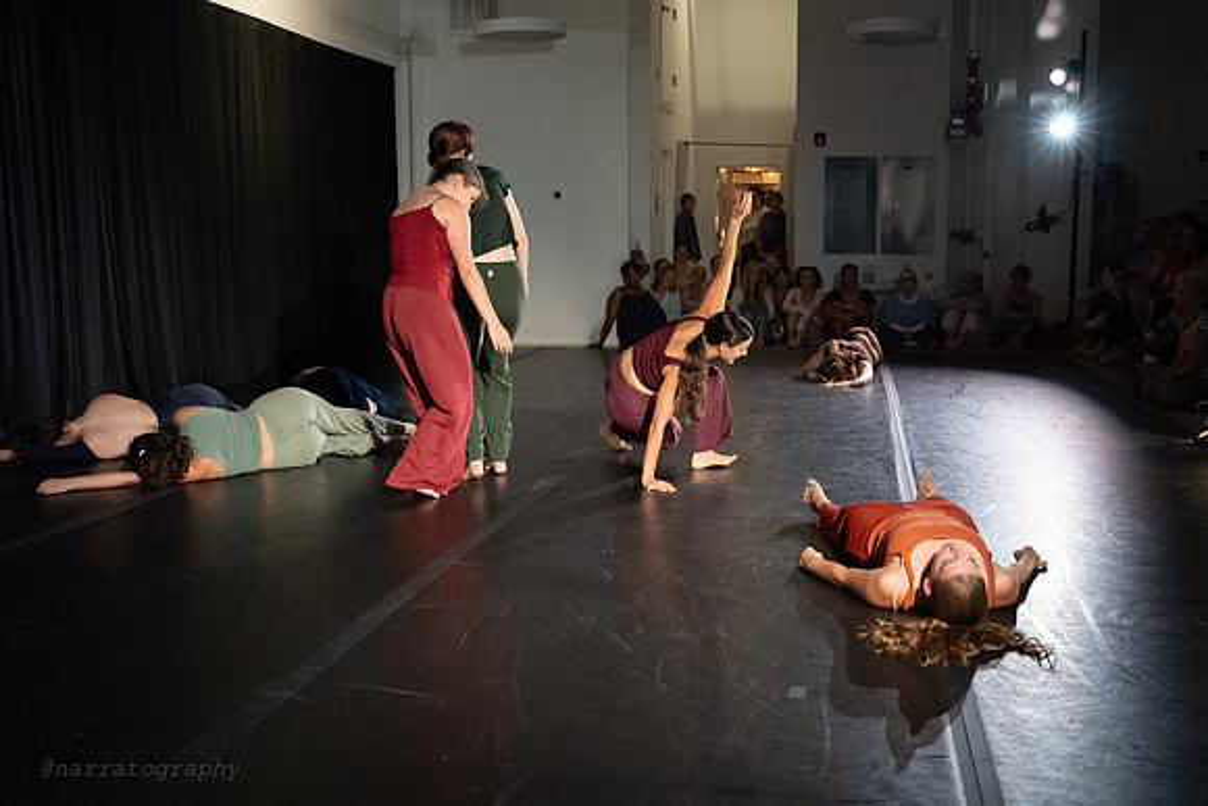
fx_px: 1327
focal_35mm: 40
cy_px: 389
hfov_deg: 48.7
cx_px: 705
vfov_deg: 33.8
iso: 6400
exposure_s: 1/400
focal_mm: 33.5
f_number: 3.5
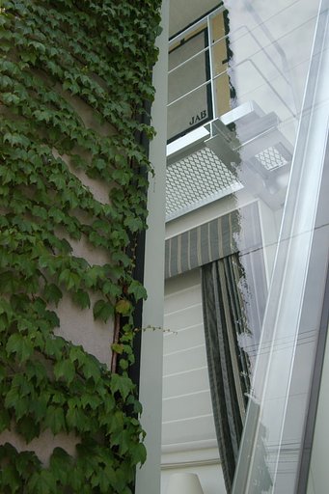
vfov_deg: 55.1
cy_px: 247
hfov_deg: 38.3
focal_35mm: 34
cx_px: 164
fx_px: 473
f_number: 7.1
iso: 200
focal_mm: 23
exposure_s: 1/200
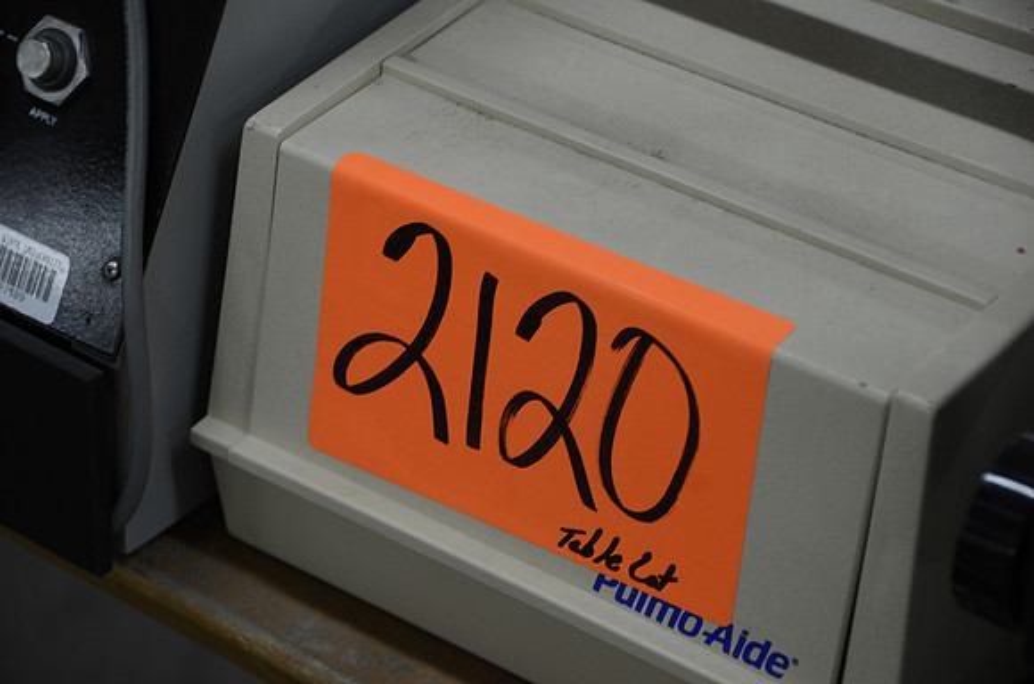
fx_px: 3869
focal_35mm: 135
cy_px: 342
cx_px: 517
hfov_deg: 15.2
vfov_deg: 10.1
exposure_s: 1/30
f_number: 5.3
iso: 400
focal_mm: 90
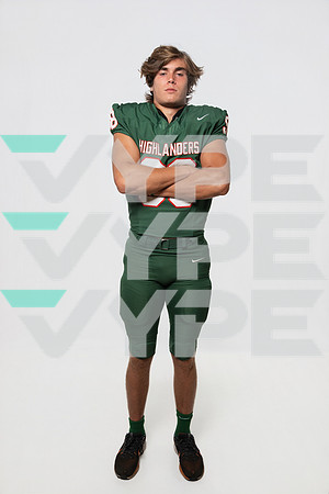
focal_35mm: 34
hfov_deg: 38.5
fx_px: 472
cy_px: 247
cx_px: 164
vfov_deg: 55.2
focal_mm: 34.4
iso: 500
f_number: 8
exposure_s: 1/160
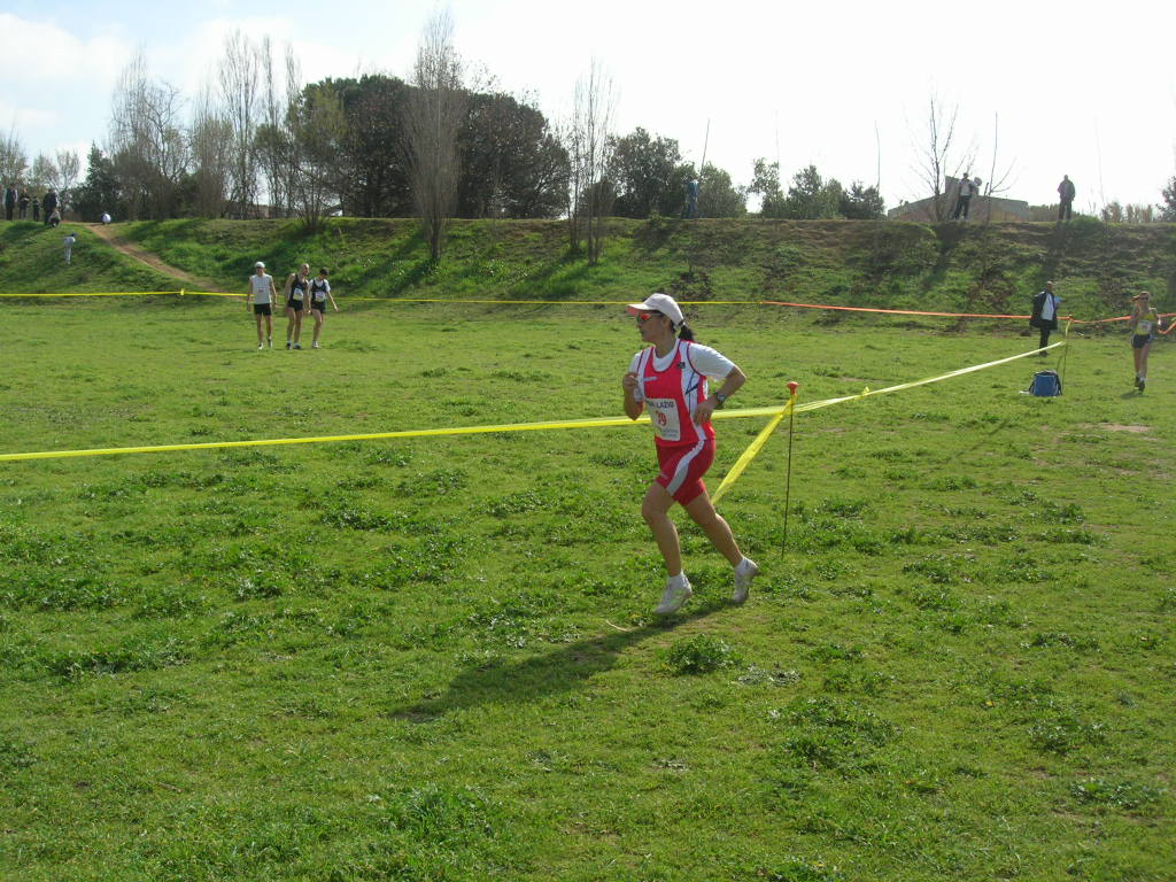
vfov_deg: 37.7
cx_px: 588
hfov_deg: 49.0
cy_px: 441
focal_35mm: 38
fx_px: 1291
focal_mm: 7.8
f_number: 4.8
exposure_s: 1/1131
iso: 200
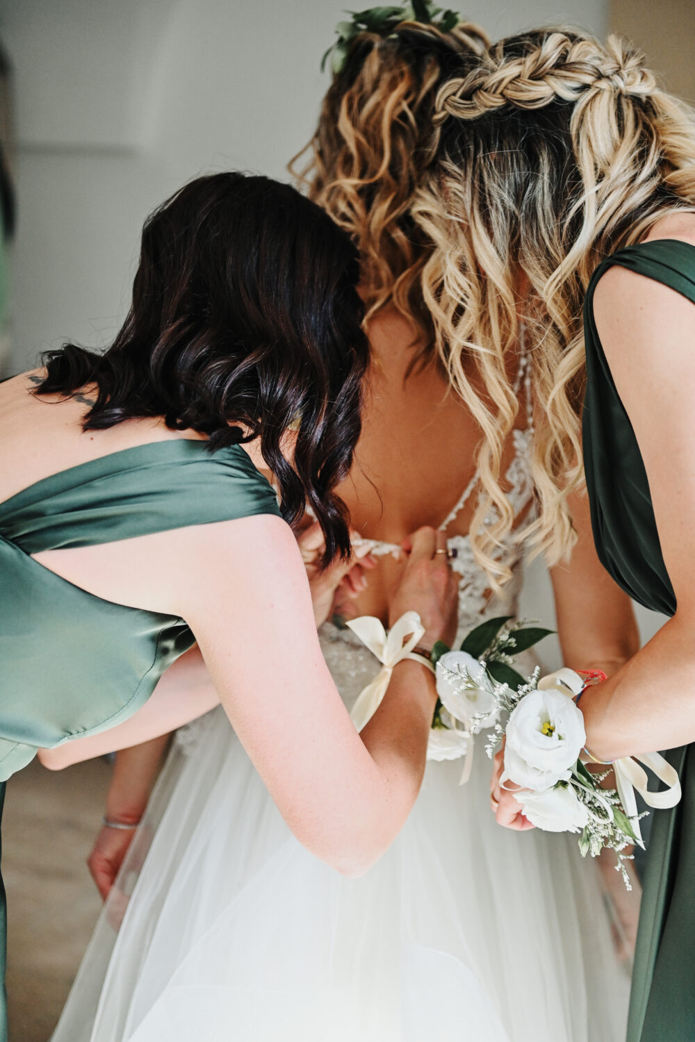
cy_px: 521
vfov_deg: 32.4
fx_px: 1795
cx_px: 348
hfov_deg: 21.9
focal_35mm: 62
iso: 1250
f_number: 2.8
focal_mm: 62
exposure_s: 1/400
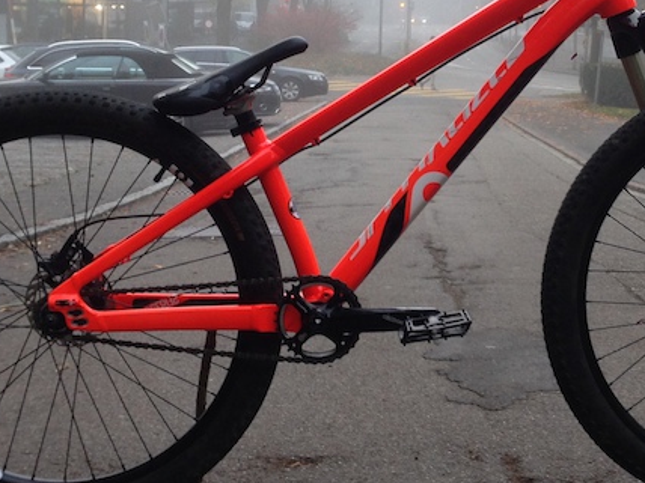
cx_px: 387
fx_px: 1472
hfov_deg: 24.7
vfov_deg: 18.6
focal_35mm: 79
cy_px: 182
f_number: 2.4
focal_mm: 4.12
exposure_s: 1/40
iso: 50
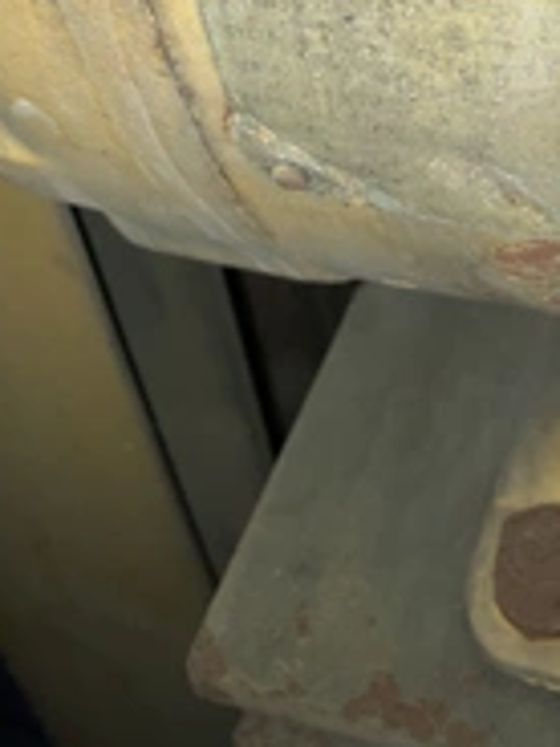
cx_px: 390
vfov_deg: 29.4
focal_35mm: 61
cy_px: -20
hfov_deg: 23.9
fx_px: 1316
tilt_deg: +62.7
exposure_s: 1/40
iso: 20
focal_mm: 3.99
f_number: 1.8
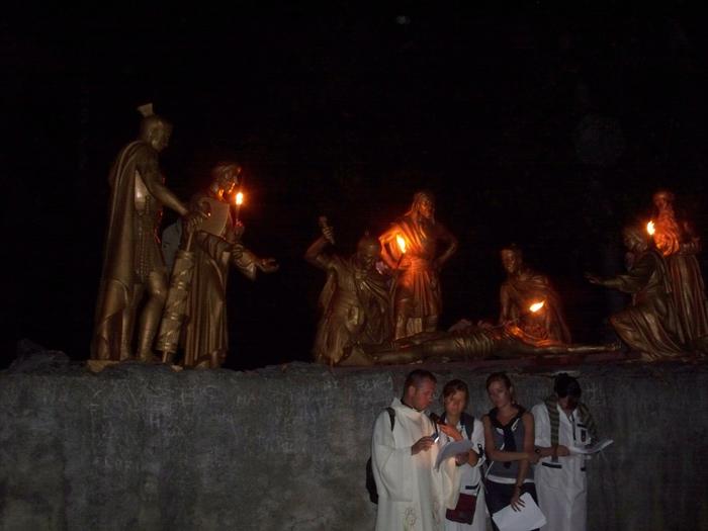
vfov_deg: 31.5
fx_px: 941
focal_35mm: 46
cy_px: 266
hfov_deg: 41.2
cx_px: 354
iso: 400
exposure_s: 1/10
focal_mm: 9.8
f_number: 4
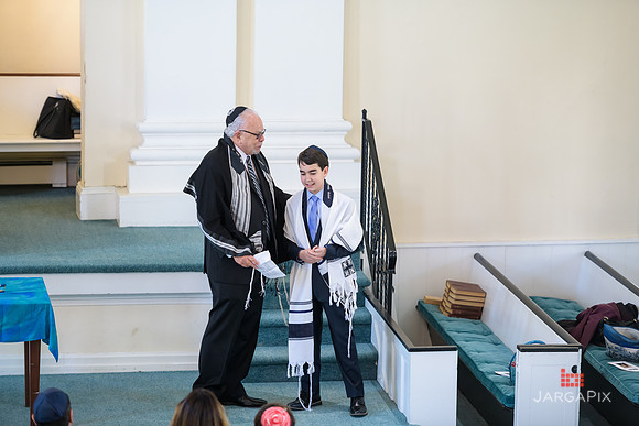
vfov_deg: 9.8
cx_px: 320
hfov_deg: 14.7
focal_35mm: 140
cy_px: 213
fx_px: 2485
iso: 1000
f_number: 3.2
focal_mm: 140
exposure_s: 1/125
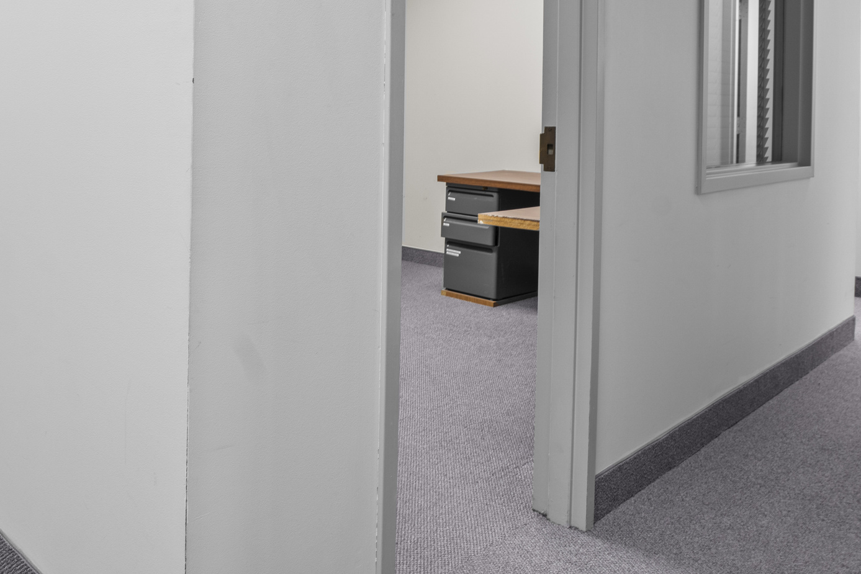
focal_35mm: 31
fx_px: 741
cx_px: 210
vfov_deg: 40.6
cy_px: 115
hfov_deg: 57.1
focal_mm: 14
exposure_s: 1/2
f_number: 8
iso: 200
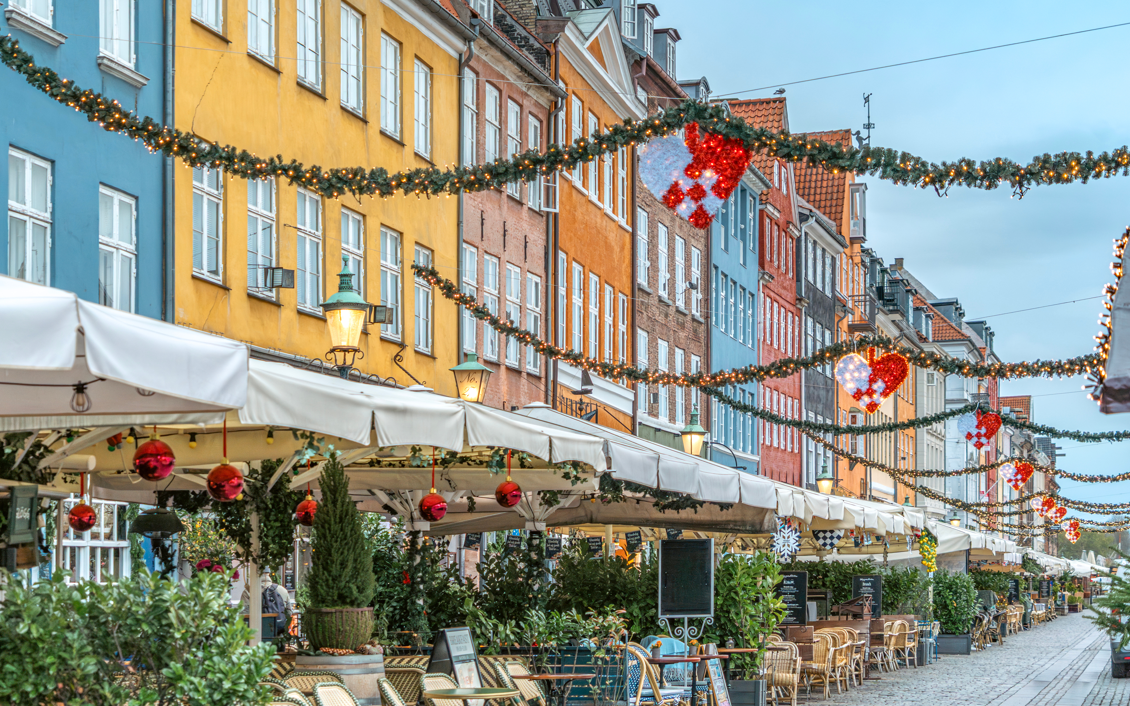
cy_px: 291
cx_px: 606
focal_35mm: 79
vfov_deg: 16.5
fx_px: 2433
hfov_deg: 26.1
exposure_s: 1/200
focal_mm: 67
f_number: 6.3
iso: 800
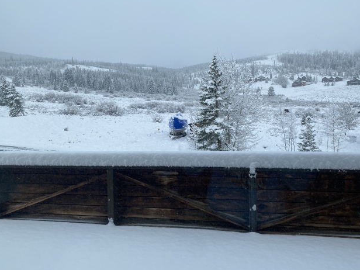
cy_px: 137
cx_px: 175
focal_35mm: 27
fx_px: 281
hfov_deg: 65.3
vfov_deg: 51.4
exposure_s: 1/1043
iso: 32
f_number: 1.8
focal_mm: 4.25
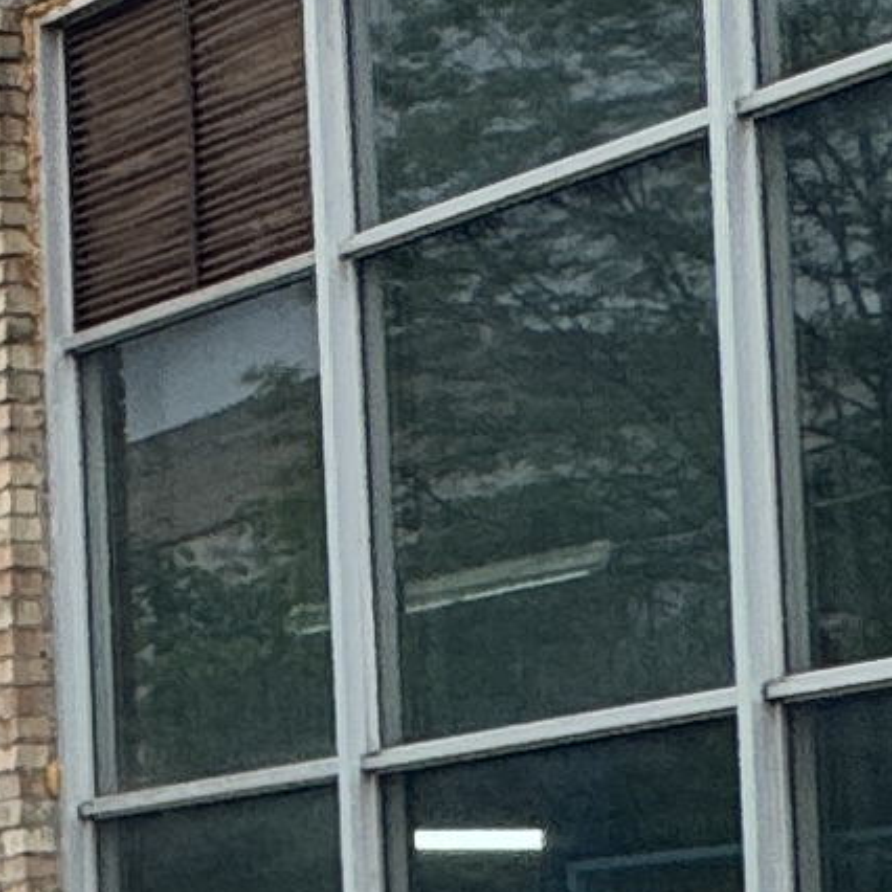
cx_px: -2490
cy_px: 1106
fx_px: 3411
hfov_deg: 8.6
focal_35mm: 117
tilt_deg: +2.5
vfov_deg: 14.4
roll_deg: -0.4
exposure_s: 1/1506
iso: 50
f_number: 2.2
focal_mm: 2.22
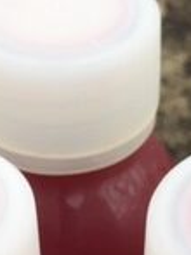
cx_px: 101
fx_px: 928
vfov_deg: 15.4
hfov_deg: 11.7
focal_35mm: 126
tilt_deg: -44.9
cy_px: 248
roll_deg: +4.5
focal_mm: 4.15
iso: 32
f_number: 2.2
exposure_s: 1/391
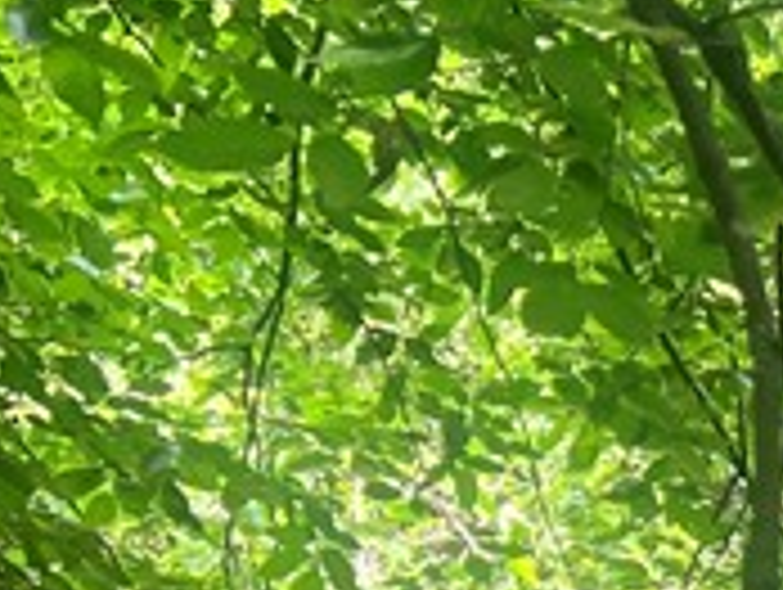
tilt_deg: -13.2
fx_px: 3466
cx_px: 1332
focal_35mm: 153
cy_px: 1329
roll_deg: -2.4
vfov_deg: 8.9
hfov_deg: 12.0
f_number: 1.5
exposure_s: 1/175
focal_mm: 5.7
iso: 40
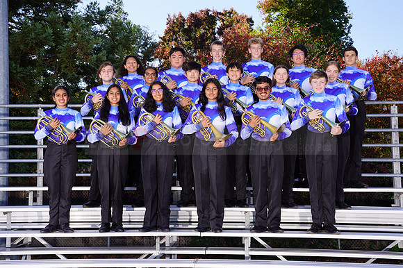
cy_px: 134
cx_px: 202
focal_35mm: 52
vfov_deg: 26.0
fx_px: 582
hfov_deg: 38.2
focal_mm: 52
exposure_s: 1/200
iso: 100
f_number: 6.3
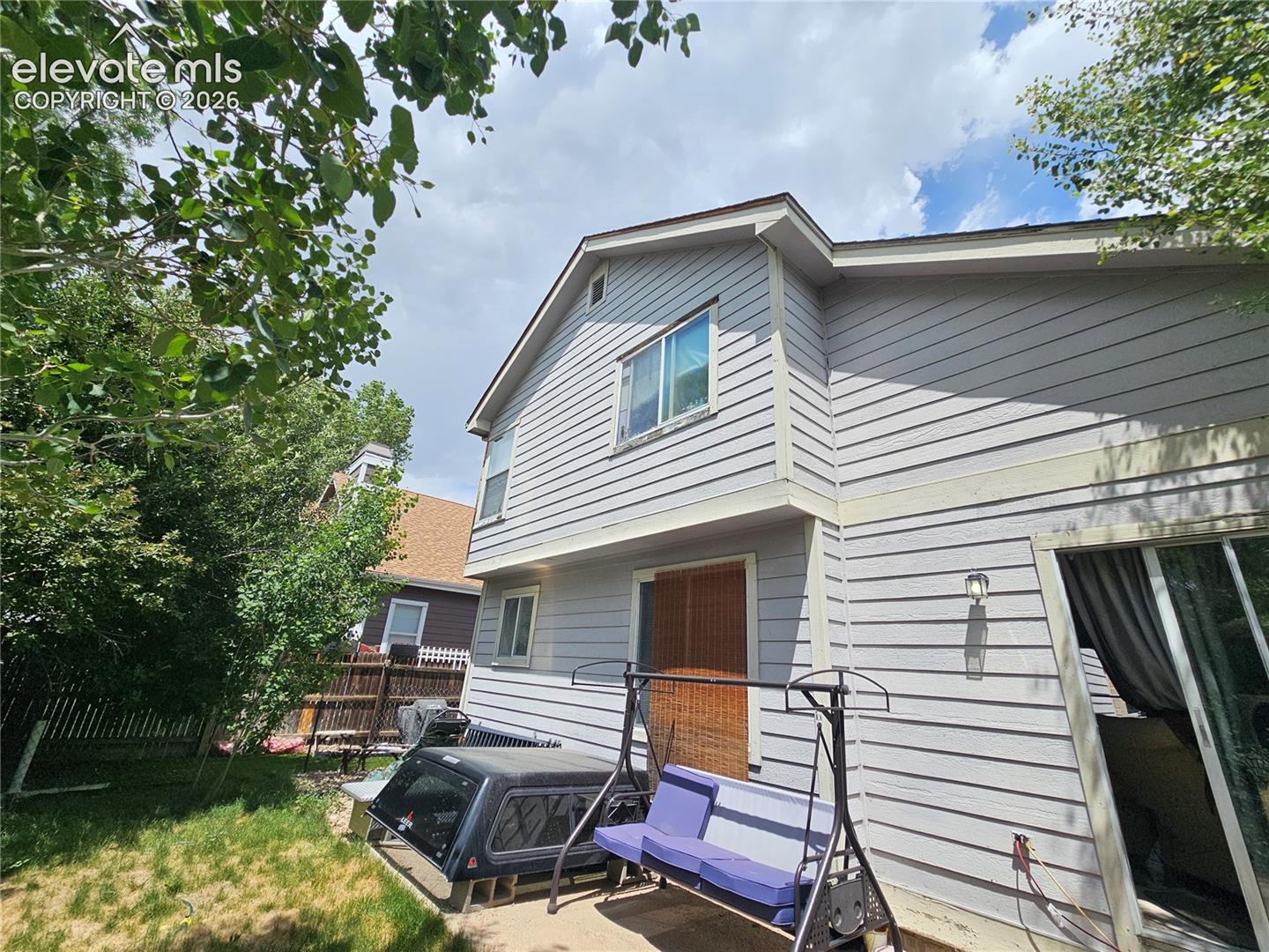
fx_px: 477
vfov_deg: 89.9
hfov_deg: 106.2
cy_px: 476
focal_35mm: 13
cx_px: 634
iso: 50
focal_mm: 2.2
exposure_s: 1/2890
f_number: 2.2
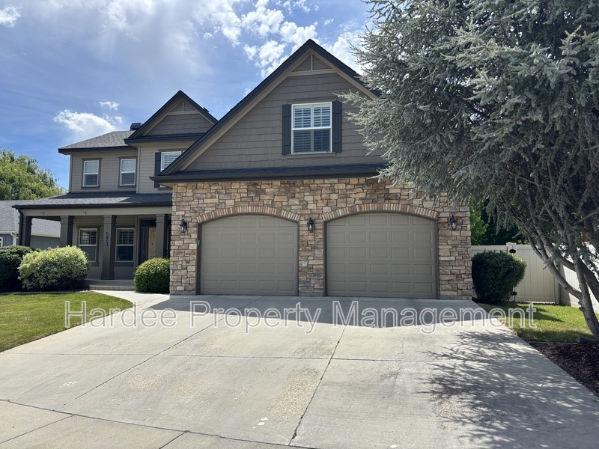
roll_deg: -0.5
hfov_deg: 67.3
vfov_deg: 53.1
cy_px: 224
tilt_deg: +4.9
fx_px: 450
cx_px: 300
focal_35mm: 26
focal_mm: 5.96
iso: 50
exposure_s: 1/3311
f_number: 1.6
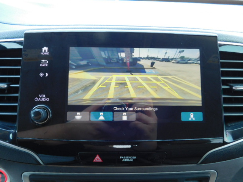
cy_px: 91
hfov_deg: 63.4
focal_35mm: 28
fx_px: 197
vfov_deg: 49.7
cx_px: 122
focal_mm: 4.9
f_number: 3.2
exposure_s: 1/40
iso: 125
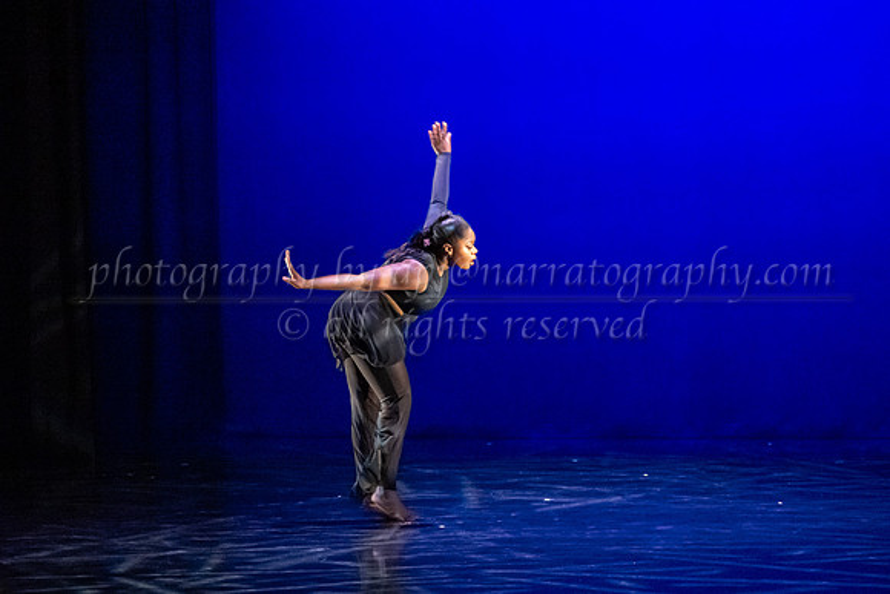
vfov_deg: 16.4
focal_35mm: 84
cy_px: 285
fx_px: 2066
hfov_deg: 24.3
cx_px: 531
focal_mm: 70
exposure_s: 1/250
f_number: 2.8
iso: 6400
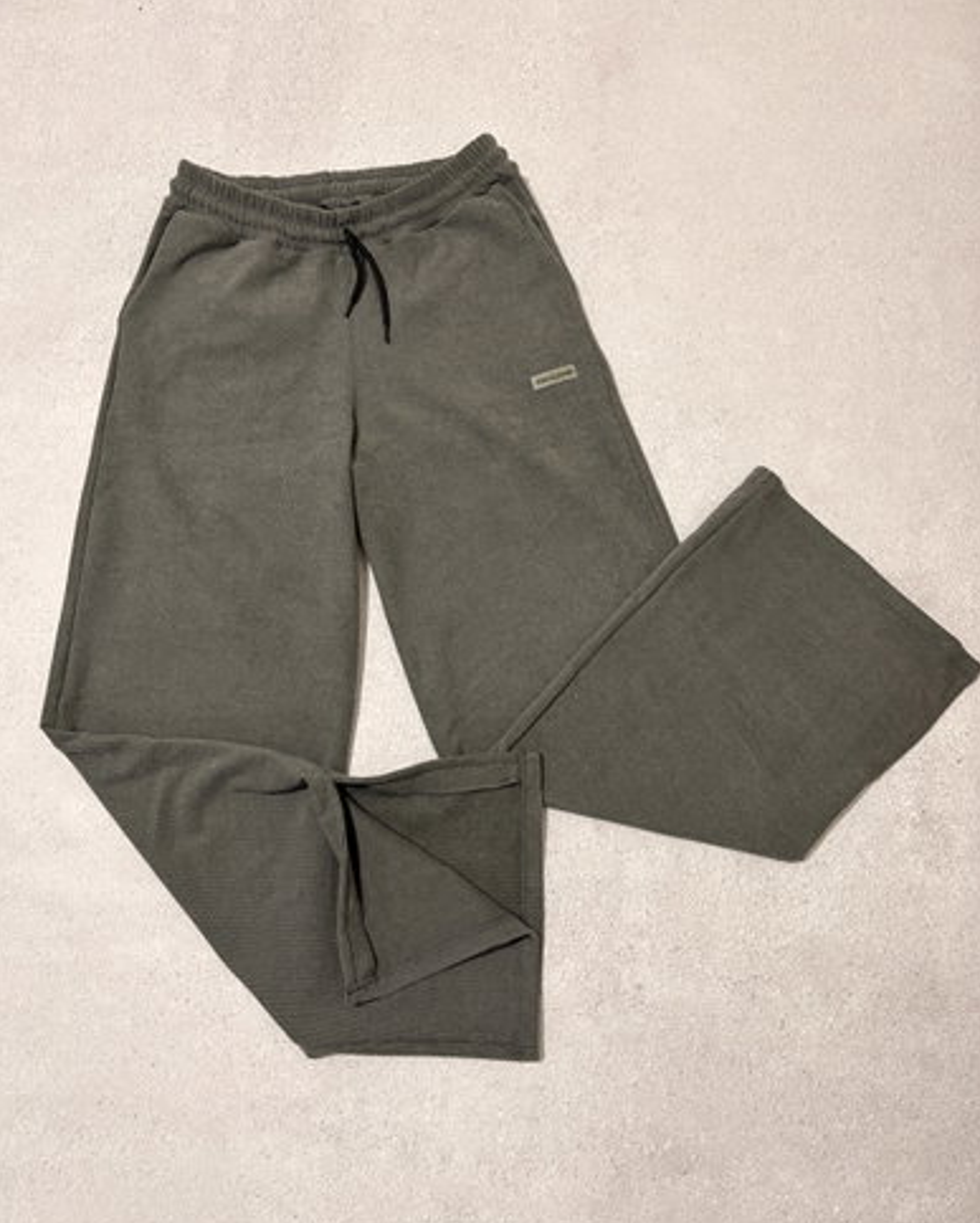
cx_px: 499
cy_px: 594
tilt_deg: -78.8
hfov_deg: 51.6
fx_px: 1014
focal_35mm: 28
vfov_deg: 62.2
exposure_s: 1/60
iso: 320
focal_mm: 5.96
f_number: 1.6
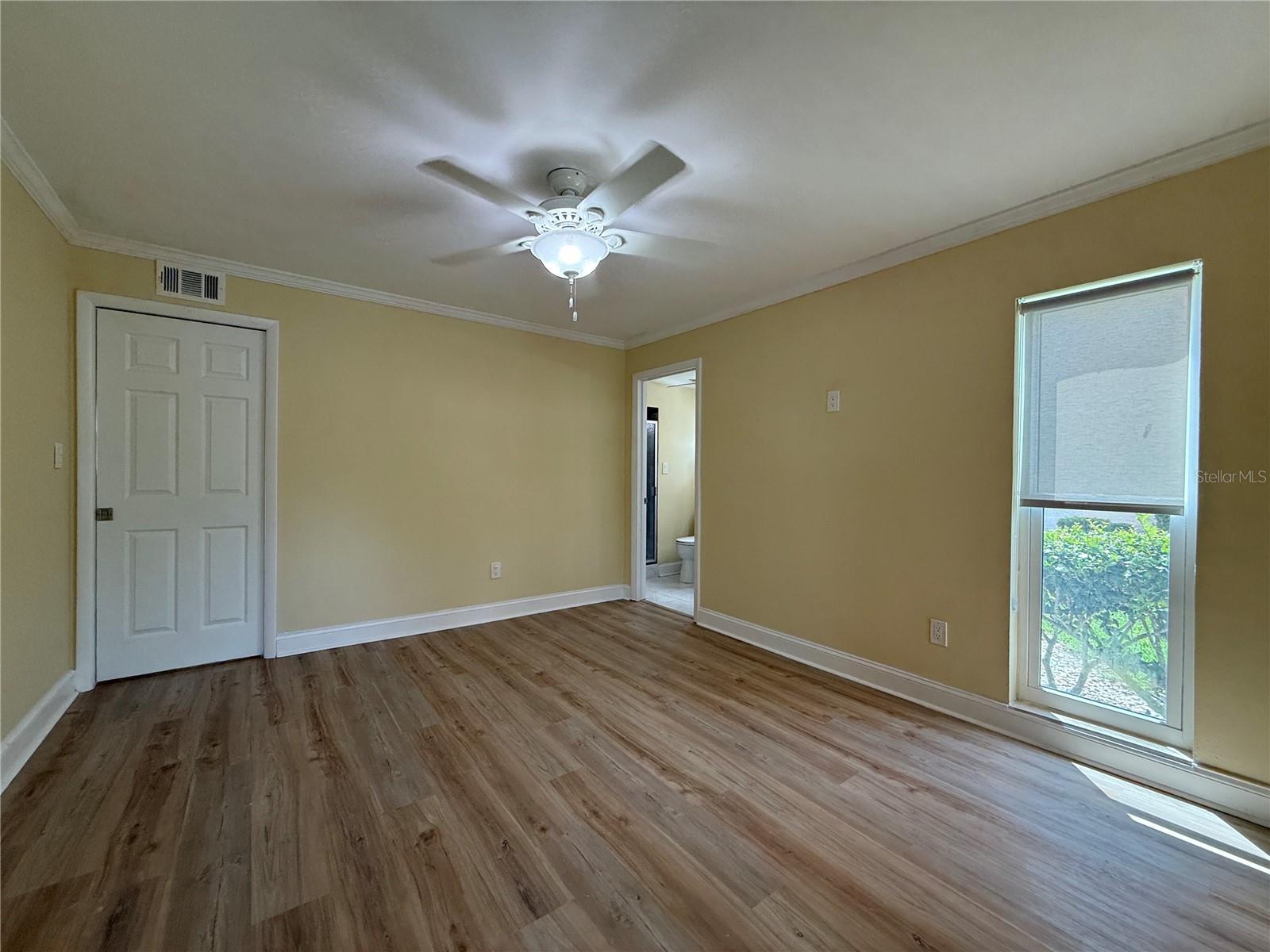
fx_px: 514
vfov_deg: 85.7
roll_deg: -1.3
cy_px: 476
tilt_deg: -0.7
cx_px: 635
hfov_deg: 102.1
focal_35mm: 14
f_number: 2.2
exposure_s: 1/120
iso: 200
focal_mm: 2.22
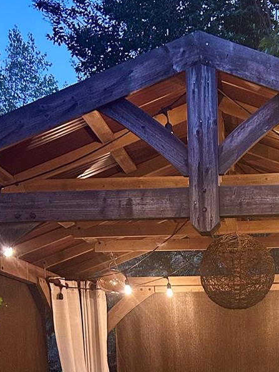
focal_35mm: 67
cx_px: 245
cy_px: 428
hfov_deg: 21.5
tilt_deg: -5.1
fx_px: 720
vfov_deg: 26.3
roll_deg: +1.6
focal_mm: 5.7
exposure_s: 1/30
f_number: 1.5
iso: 640
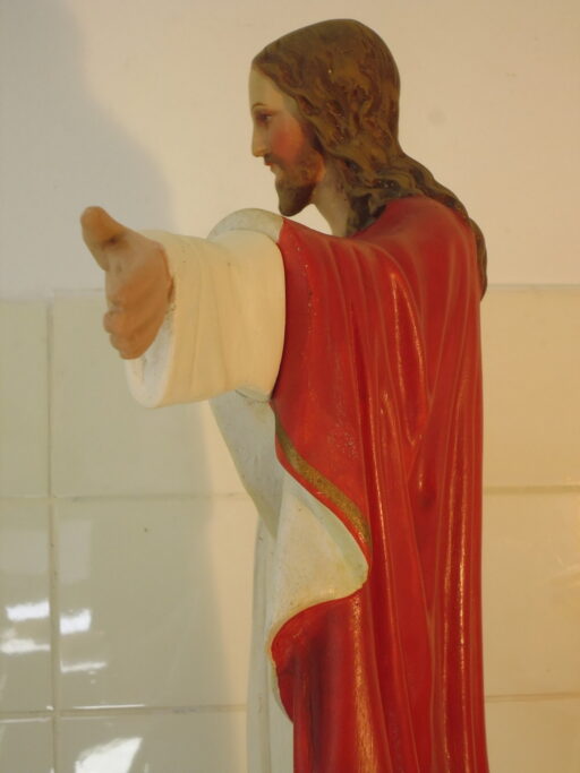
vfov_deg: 36.8
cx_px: 290
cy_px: 386
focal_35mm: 52
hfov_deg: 28.0
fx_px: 1162
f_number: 4.1
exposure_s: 1/80
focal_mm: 9.2
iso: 200
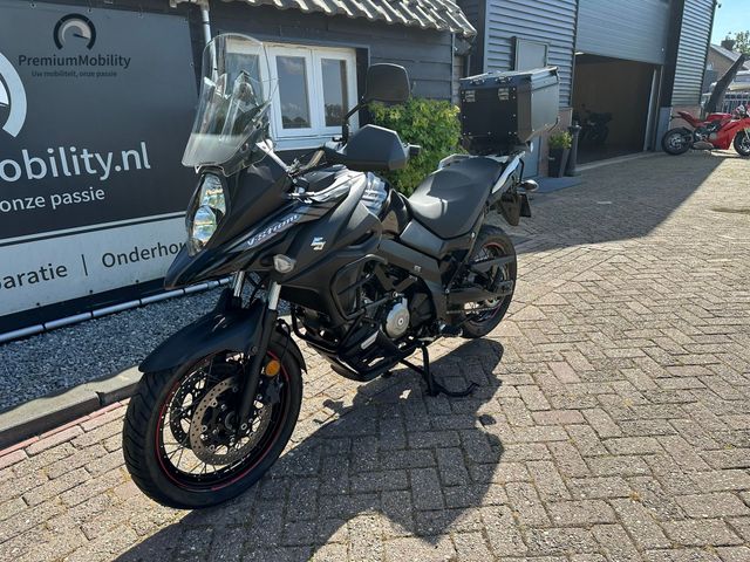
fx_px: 520
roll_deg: +0.8
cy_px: 281
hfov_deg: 71.6
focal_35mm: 24
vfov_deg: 56.8
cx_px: 375
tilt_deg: -16.4
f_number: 1.78
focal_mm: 6.86
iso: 80
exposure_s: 1/1916
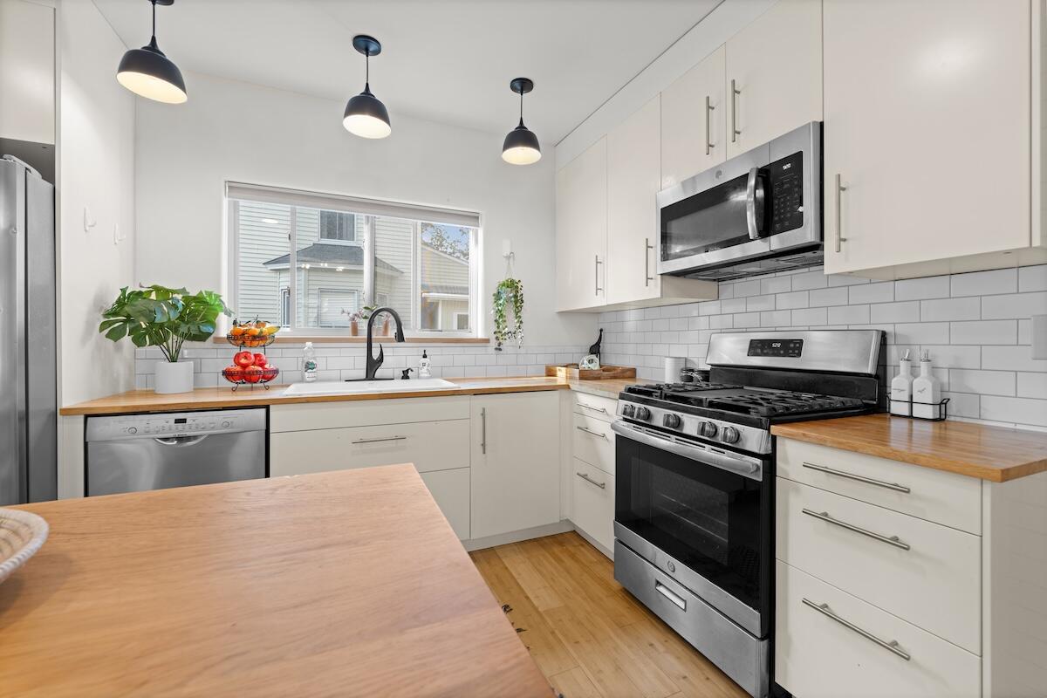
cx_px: 524
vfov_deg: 81.2
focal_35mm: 14
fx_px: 407
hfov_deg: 104.3
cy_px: 349
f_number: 6.3
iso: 100
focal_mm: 14
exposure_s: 1/4
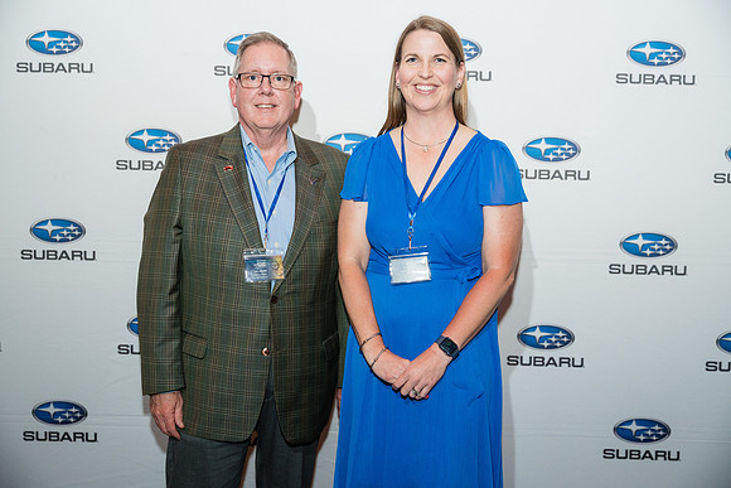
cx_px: 366
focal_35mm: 46
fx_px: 936
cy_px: 244
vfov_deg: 29.2
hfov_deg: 42.7
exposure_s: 1/250
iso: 1000
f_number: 2.8
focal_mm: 44.6
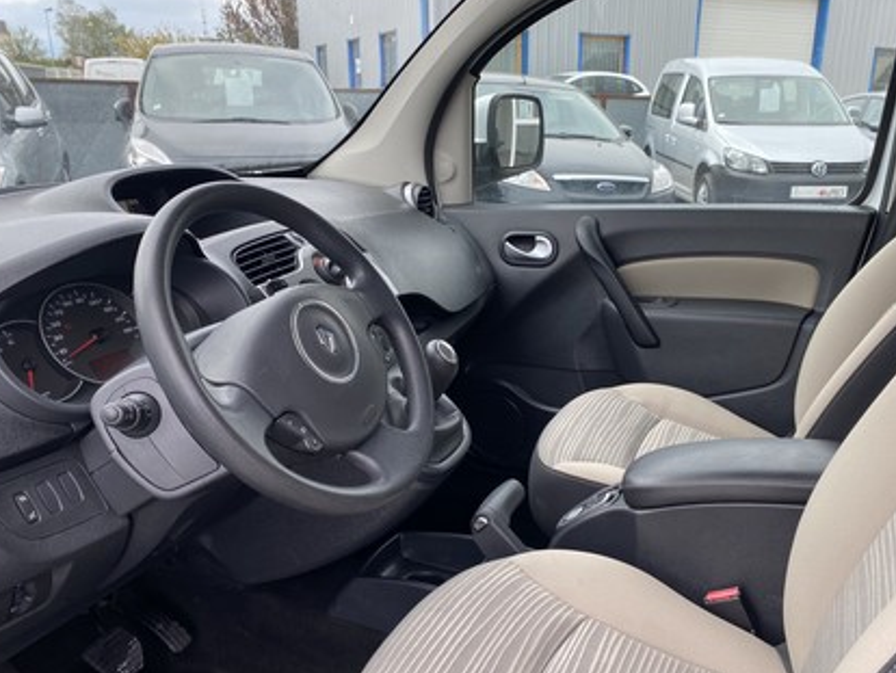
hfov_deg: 56.5
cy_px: 404
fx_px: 829
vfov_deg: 44.0
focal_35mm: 32
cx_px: 519
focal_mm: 4.25
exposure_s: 1/194
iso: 32
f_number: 1.8
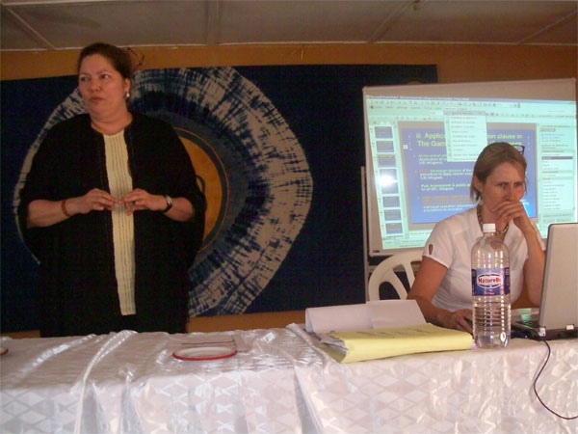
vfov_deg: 39.7
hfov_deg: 51.4
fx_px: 601
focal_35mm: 36
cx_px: 289
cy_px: 217
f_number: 2.7
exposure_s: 1/64
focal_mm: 6
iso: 160
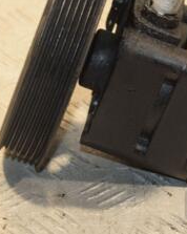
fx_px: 1365
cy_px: 65
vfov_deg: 9.8
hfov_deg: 7.8
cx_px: 165
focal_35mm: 197
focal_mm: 52
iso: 800
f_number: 5.6
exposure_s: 1/200
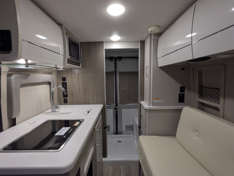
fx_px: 108
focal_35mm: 16
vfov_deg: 78.2
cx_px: 117
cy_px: 88
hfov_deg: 94.4
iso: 329
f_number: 2.2
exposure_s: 1/210
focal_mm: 2.35
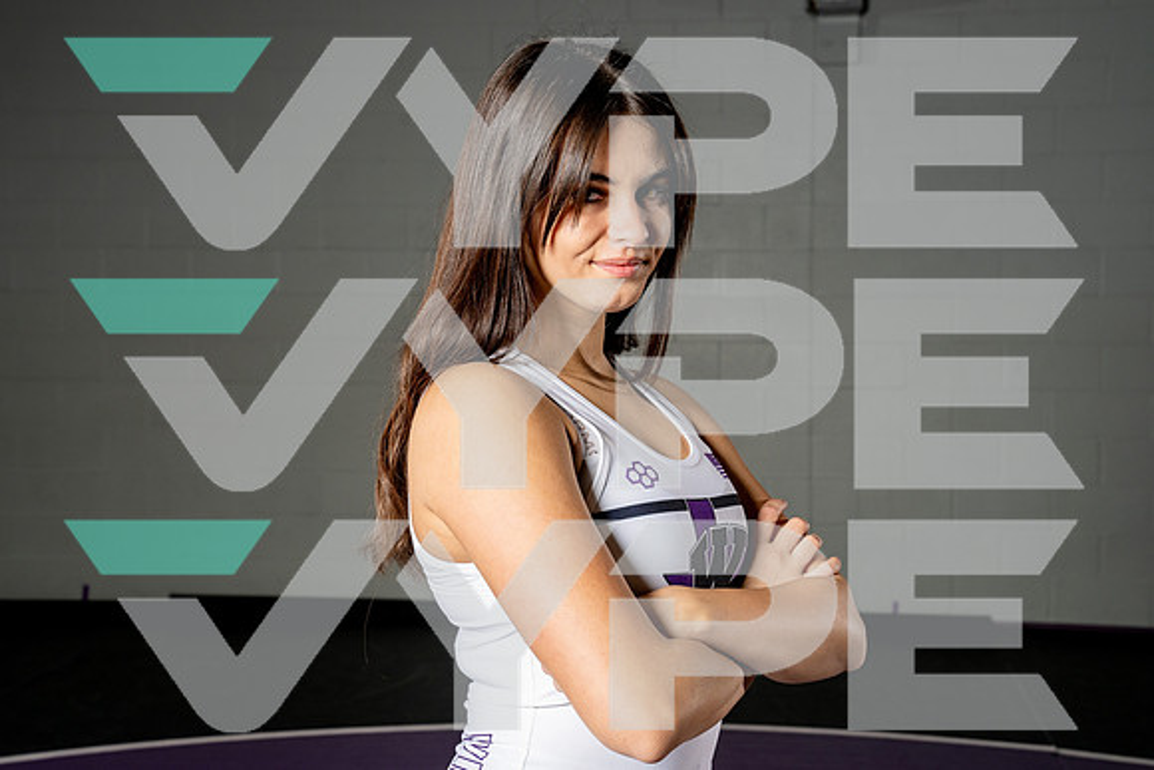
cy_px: 385
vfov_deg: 24.6
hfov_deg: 36.2
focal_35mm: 55
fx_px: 1766
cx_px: 577
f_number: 8
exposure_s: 1/250
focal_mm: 54
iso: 400
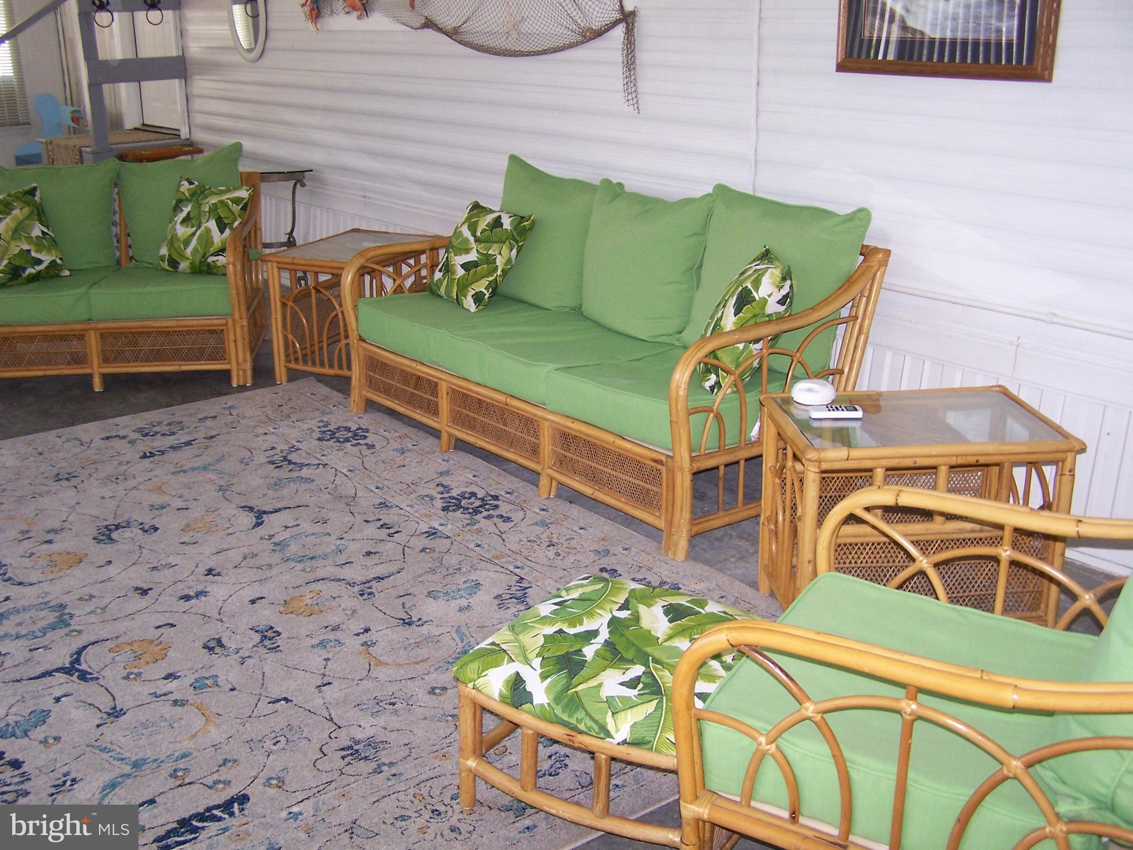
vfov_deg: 37.7
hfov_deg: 49.0
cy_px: 425
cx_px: 566
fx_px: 1244
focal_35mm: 38
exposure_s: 1/60
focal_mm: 6.3
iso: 140
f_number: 2.8
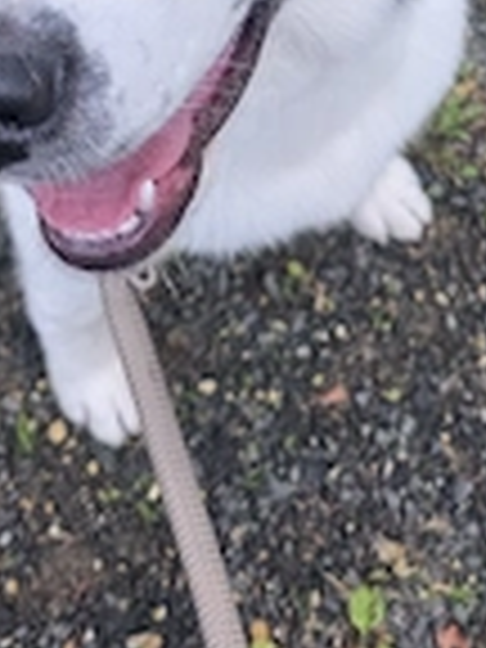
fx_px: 1198
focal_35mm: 64
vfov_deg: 26.2
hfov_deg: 22.9
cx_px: 270
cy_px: -176
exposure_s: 1/182
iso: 160
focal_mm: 6.3
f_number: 1.7
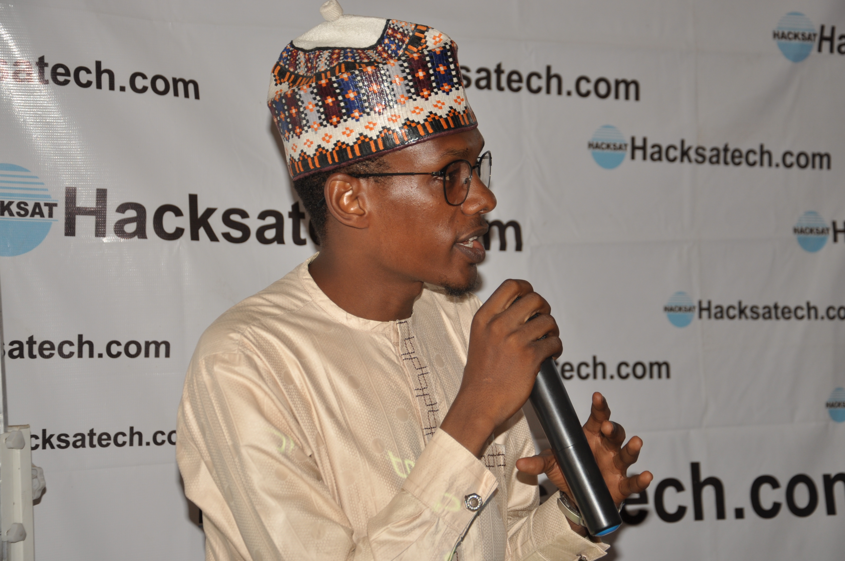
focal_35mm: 75
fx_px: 1758
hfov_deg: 27.0
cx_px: 422
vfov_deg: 18.1
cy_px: 280
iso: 200
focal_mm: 50
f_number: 5
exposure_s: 1/60
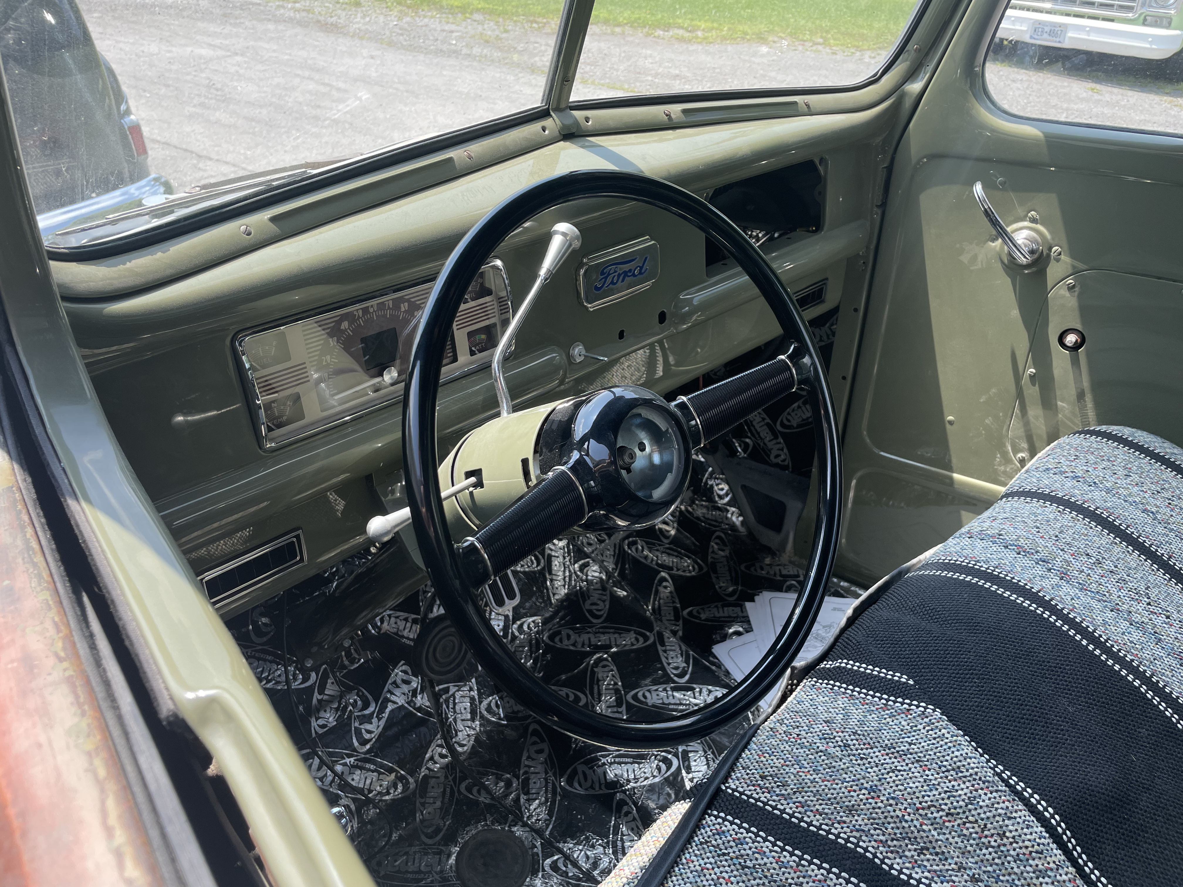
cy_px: 444
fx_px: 889
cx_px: 592
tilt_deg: -34.5
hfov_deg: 67.3
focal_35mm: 26
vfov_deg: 53.1
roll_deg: -1.0
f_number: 1.6
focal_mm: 4.2
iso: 32
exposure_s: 1/729
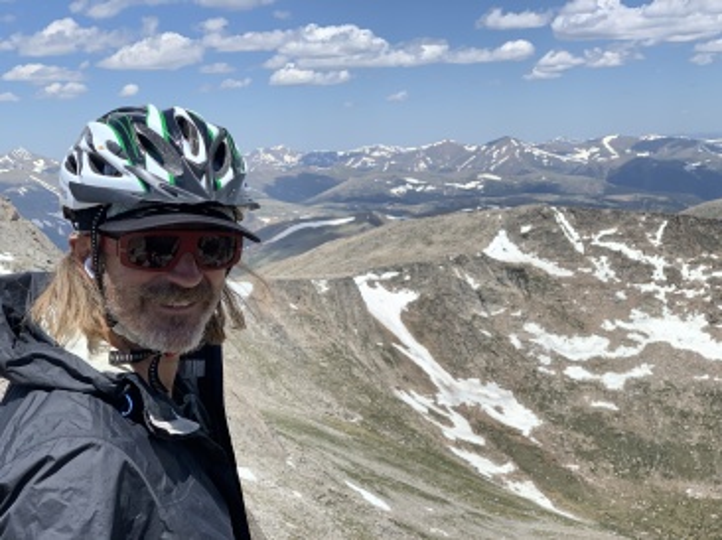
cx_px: 361
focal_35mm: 52
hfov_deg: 36.8
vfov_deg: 28.0
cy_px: 270
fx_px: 1084
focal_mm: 6
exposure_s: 1/813
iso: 16
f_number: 2.4
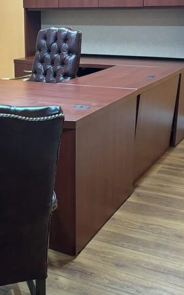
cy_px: 126
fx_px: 417
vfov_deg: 38.8
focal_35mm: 52
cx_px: 47
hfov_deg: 24.6
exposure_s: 1/60
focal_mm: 5.96
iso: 160
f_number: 1.6
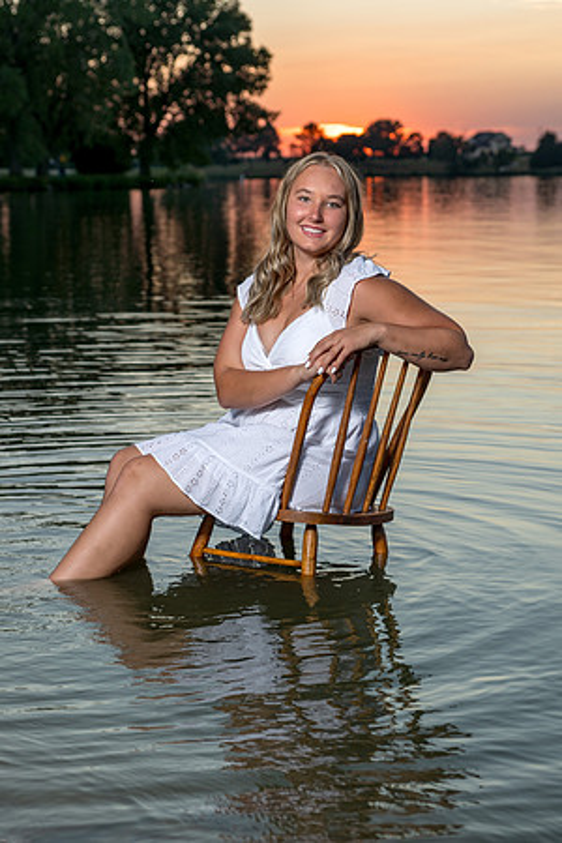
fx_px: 1171
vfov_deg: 39.6
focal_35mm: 50
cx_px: 281
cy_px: 422
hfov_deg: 27.0
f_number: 3.5
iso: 100
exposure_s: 1/250
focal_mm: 50
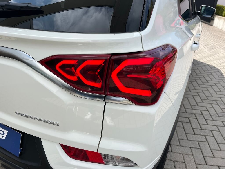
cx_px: 112
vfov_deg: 53.1
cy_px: 84
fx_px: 169
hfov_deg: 67.3
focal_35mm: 26
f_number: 1.6
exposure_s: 1/2967
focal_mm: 5.1
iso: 50
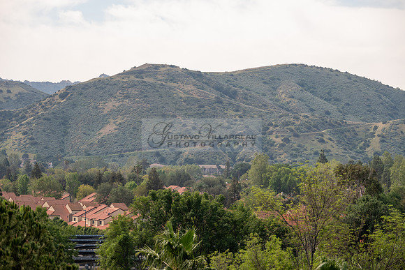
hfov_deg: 17.8
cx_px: 202
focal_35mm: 115
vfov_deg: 11.9
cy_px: 135
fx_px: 1294
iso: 320
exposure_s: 1/640
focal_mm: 115
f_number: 6.7
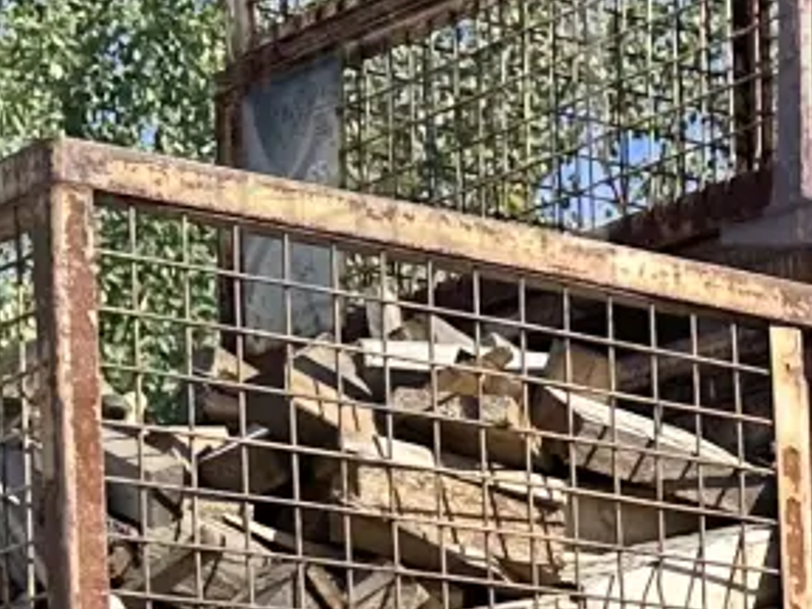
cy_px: 1458
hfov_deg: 11.6
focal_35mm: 160
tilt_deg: -2.3
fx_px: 3753
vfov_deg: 8.5
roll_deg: +2.9
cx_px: 1353
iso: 80
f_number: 1.78
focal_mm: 6.86
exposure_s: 1/1845
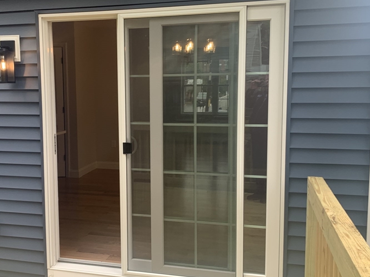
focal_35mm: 40
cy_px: 131
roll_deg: +0.3
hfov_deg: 46.5
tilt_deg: -5.9
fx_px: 427
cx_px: 142
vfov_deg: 35.9
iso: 25
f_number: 1.8
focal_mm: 4.25
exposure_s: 1/169
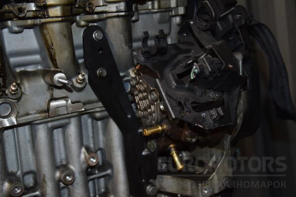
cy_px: 98
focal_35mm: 57
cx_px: 148
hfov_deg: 35.1
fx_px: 469
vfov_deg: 23.8
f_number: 5
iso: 800
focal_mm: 38
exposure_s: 1/60
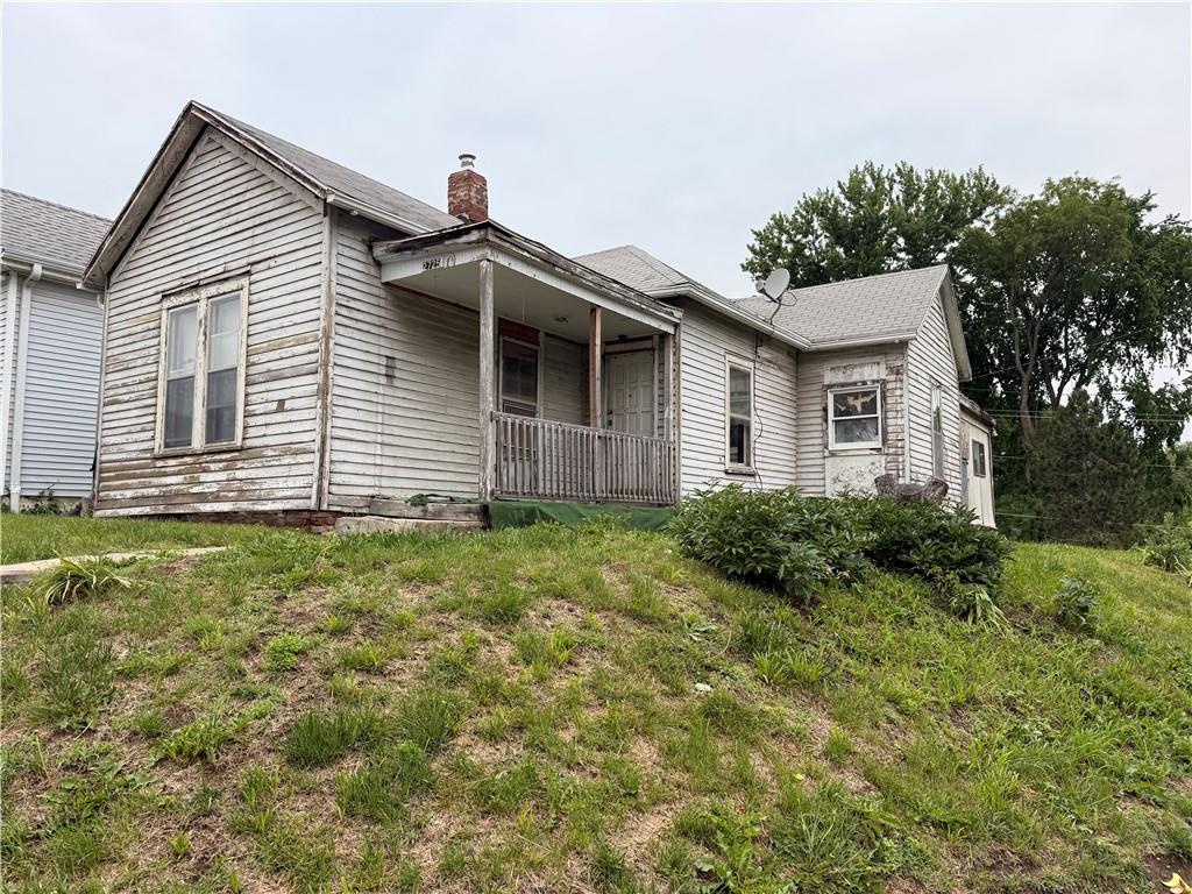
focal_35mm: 24
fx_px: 826
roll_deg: +0.0
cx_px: 596
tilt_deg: +4.8
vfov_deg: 56.8
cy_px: 447
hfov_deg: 71.6
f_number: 1.78
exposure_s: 1/2000
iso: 80
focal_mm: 6.76
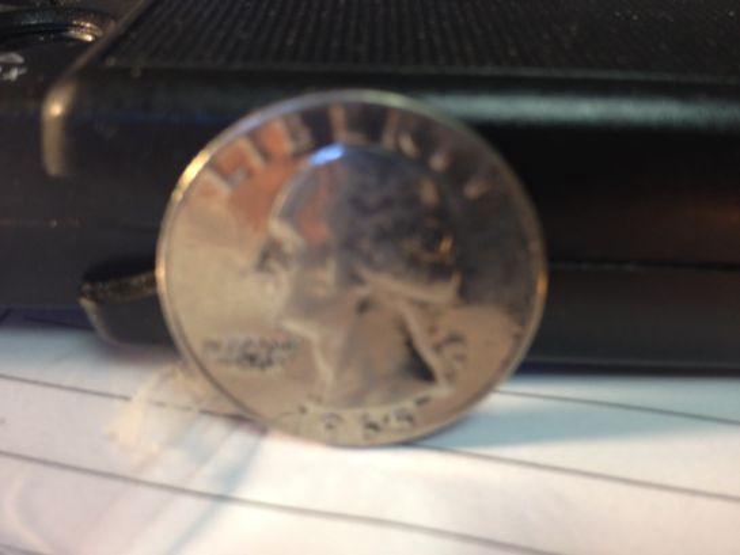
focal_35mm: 35
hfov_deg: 52.6
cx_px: 370
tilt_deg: -37.5
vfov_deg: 40.7
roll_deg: -2.4
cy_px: 278
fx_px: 748
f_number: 2.4
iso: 80
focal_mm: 4.28
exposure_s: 1/20
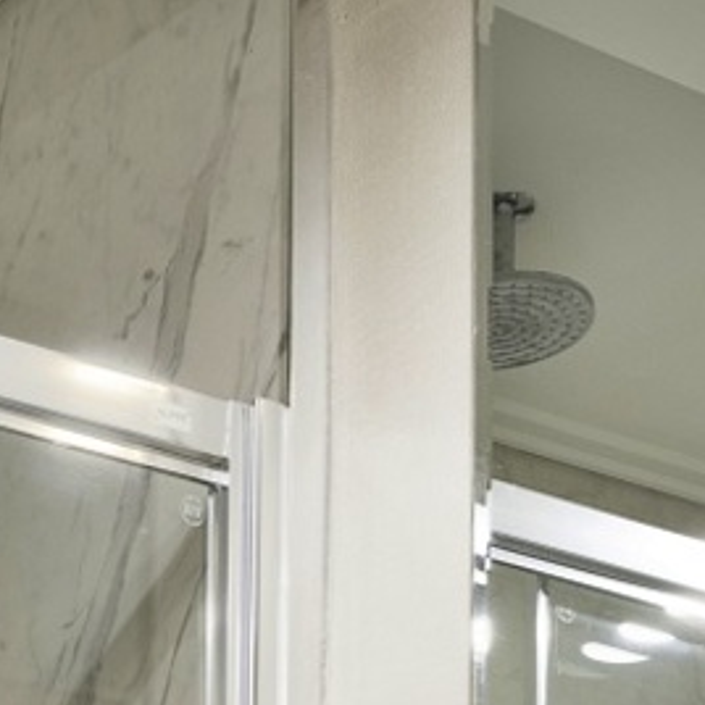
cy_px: 1576
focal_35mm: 104
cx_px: -221
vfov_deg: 13.4
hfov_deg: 15.9
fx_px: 2396
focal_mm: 16
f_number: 7.1
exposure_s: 1/80
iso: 320
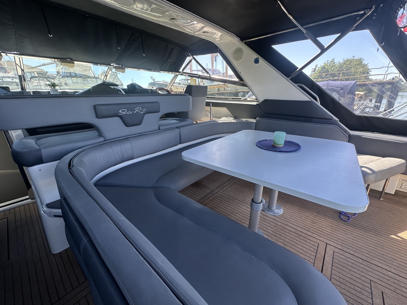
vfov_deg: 85.7
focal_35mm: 14
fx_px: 165
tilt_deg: -18.8
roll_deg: +1.9
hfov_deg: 102.1
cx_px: 204
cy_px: 152
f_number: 2.2
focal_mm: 2.22
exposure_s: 1/212
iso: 40
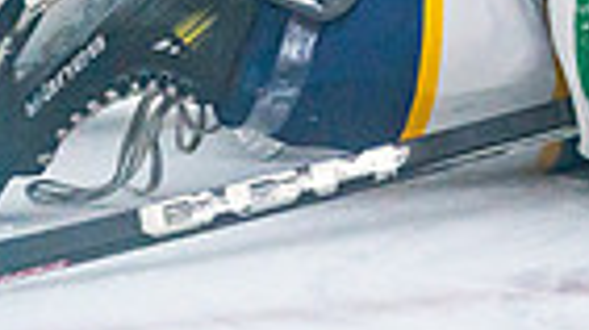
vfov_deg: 1.5
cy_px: -441
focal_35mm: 795
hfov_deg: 2.7
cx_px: 990
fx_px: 12405
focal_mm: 184
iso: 4000
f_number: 2.8
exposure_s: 1/1600
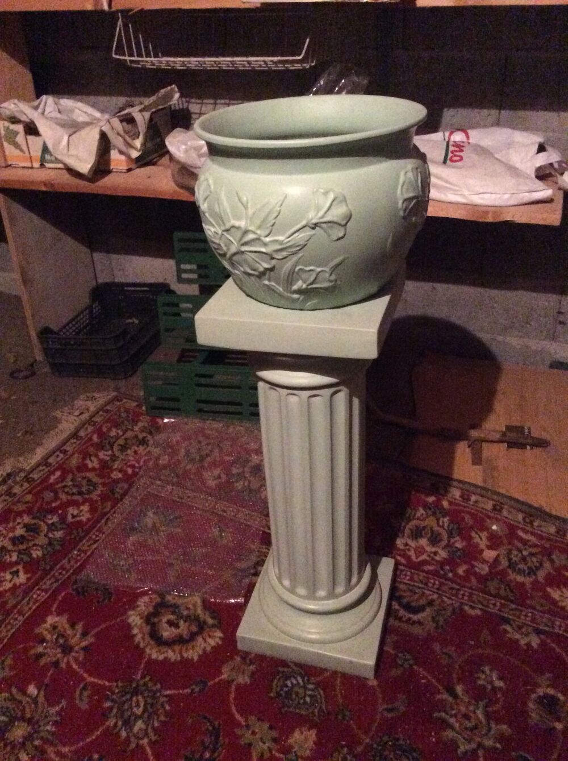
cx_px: 284
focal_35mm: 32
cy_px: 380
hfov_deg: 44.1
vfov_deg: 56.9
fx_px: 702
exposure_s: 1/17
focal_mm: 3.3
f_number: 2.4
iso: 800
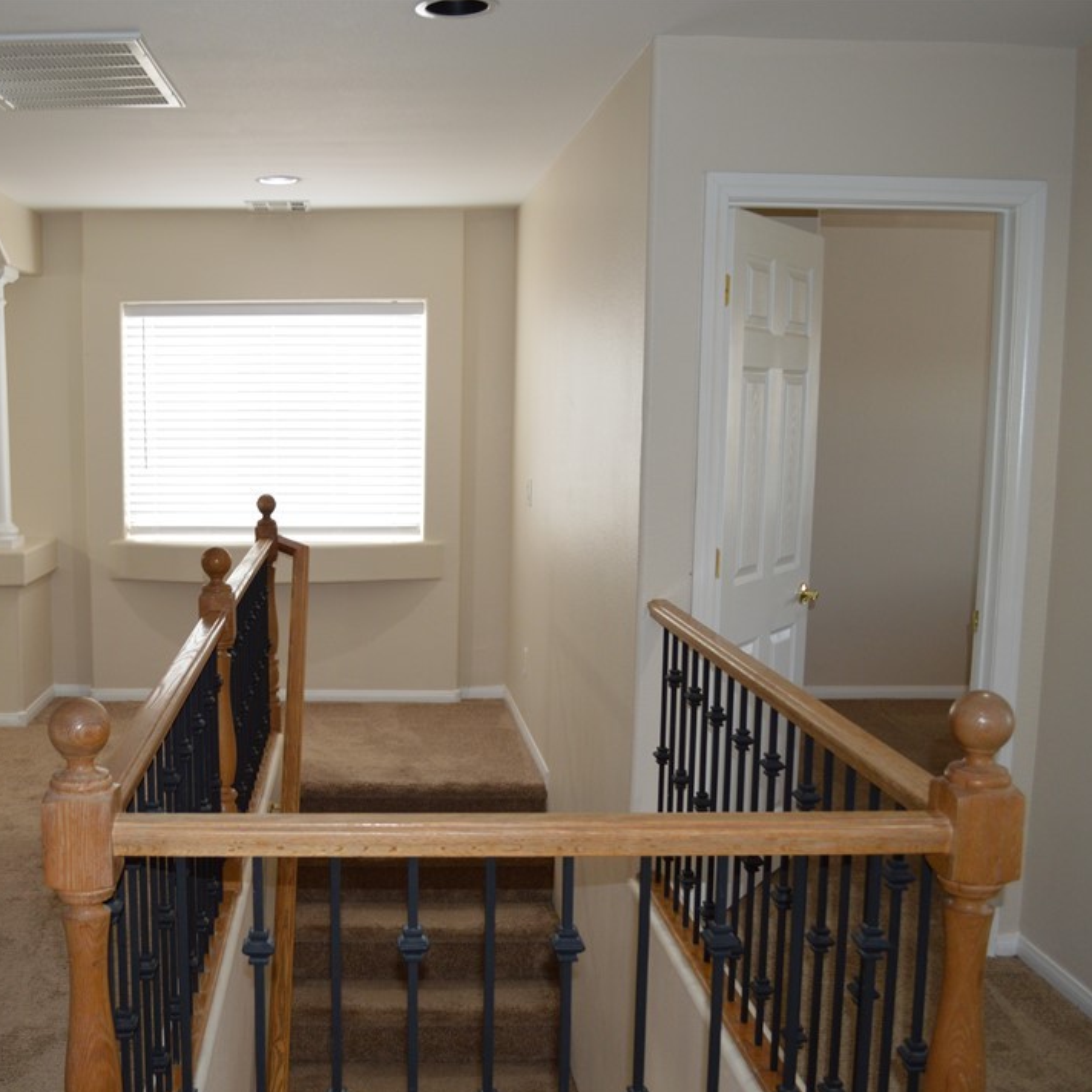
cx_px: 323
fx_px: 1249
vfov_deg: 47.2
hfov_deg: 46.1
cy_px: 551
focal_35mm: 35
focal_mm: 18
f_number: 3.5
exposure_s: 1/60
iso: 500
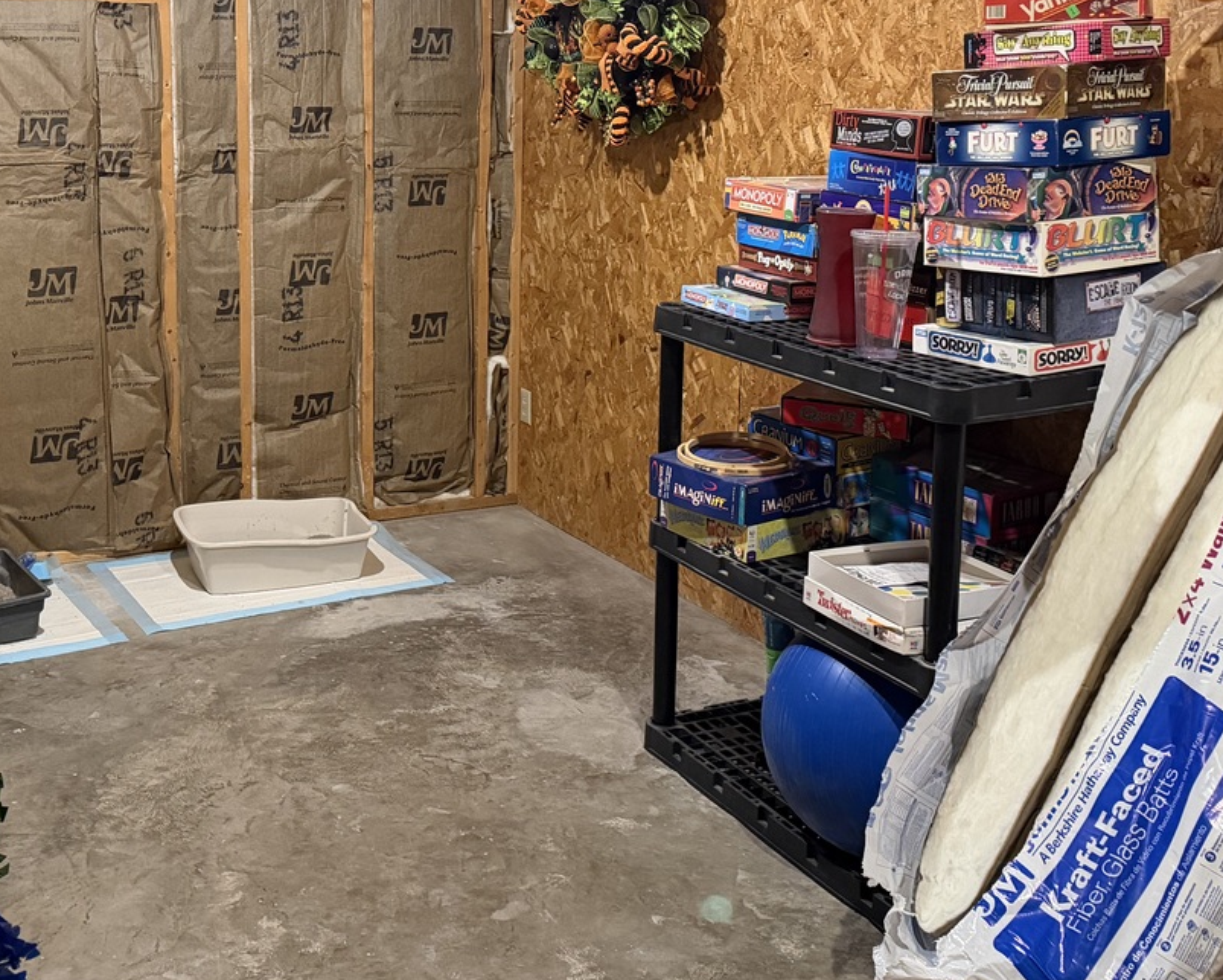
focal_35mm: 42
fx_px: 1521
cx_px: 458
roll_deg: -0.8
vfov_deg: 35.1
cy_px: 283
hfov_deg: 43.5
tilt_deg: -8.8
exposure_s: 1/40
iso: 800
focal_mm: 6.76
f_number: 1.78
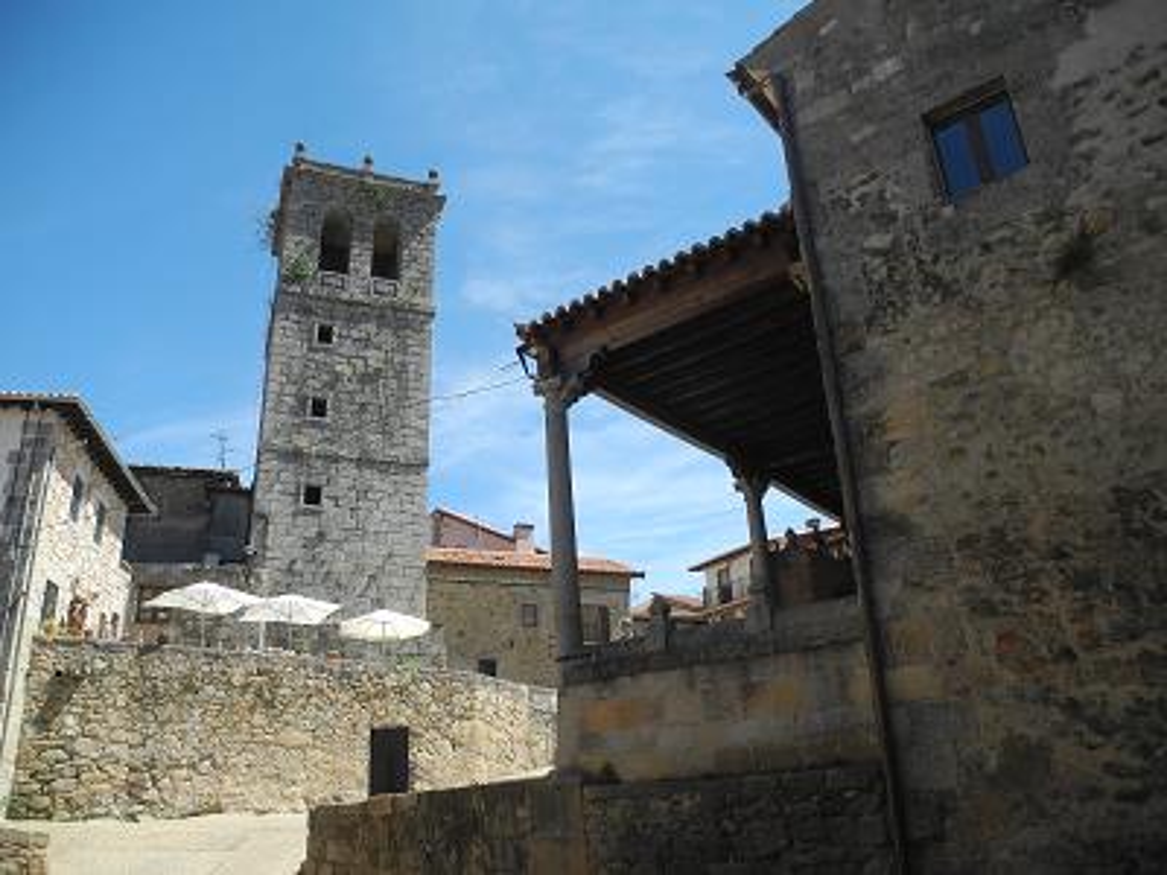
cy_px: 438
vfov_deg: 49.7
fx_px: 944
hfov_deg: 63.4
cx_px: 584
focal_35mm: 28
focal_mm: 6
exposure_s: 1/800
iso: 100
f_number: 3.2
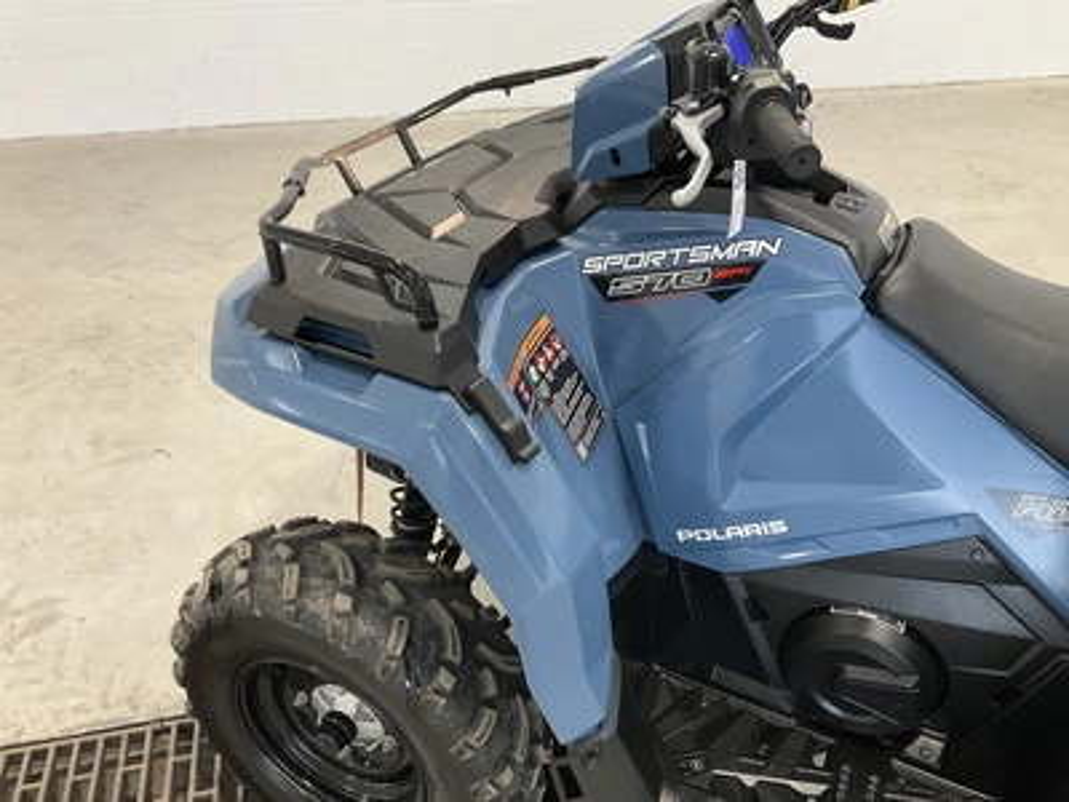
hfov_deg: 61.7
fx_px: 896
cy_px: 401
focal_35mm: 29
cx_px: 534
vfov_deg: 48.2
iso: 64
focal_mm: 3
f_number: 1.8
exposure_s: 1/71
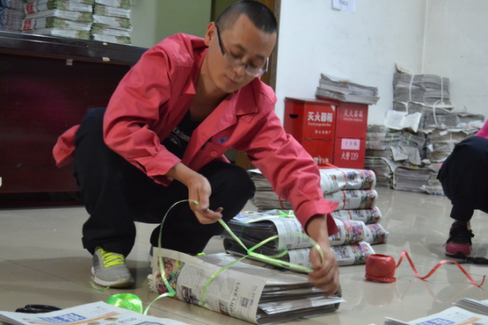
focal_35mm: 60
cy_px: 162
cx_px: 244
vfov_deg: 22.6
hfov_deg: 33.4
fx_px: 813
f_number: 5
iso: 3200
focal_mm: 40
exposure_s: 1/60
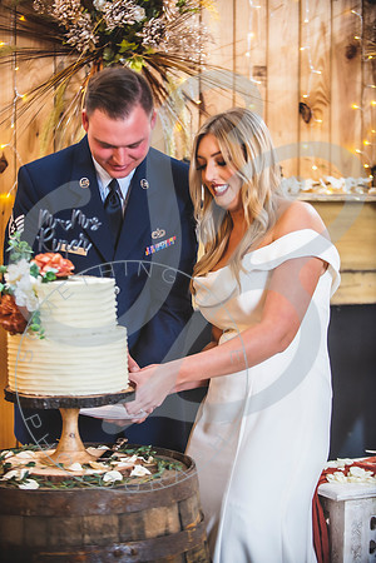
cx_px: 188
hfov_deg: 16.7
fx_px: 1285
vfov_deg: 24.8
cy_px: 282
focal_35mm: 82
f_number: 2.8
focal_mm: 82
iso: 1000
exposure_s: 1/200
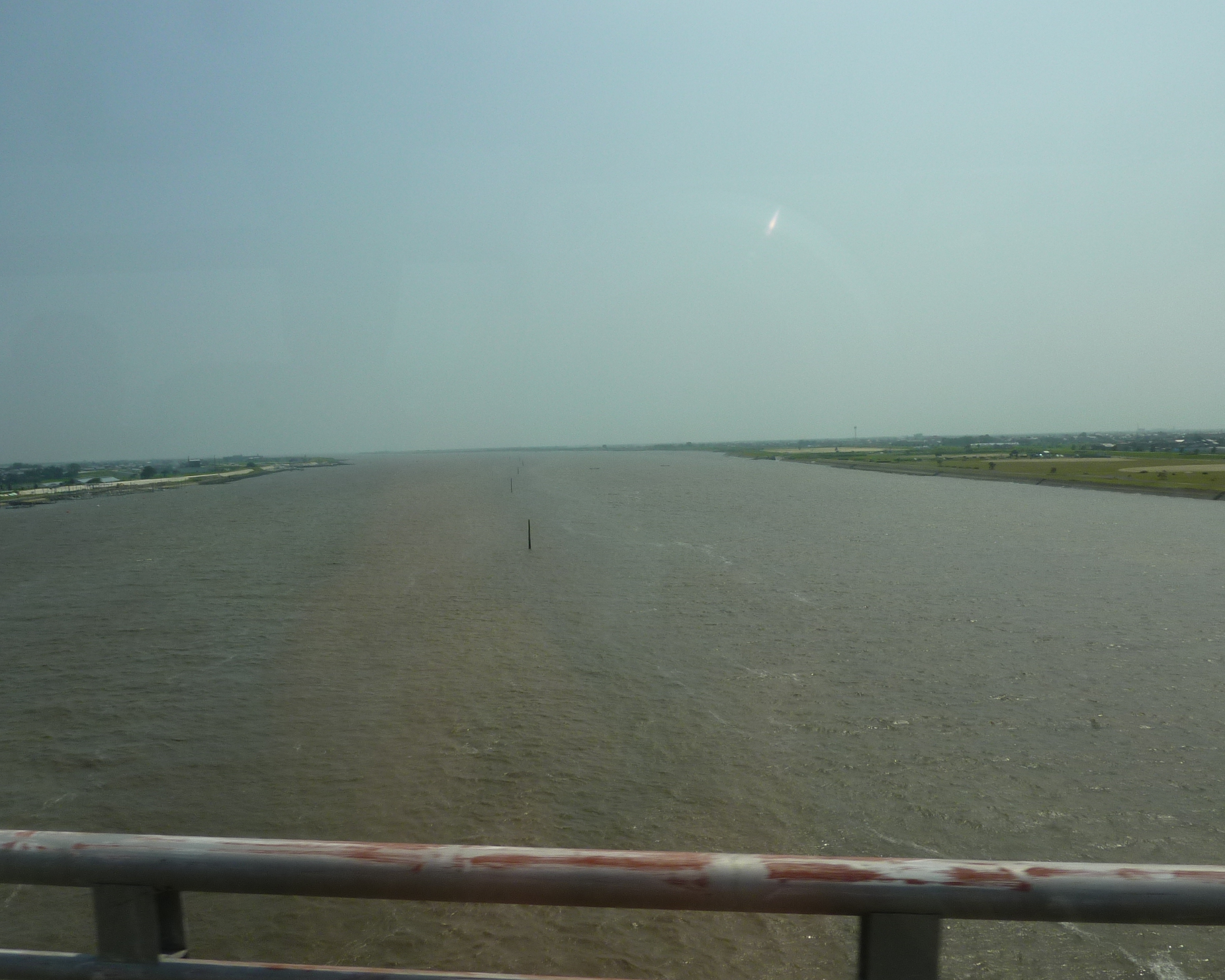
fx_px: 979
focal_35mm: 27
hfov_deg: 64.0
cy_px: 488
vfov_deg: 53.2
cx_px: 584
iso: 80
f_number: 5.6
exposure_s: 1/800
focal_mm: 4.1
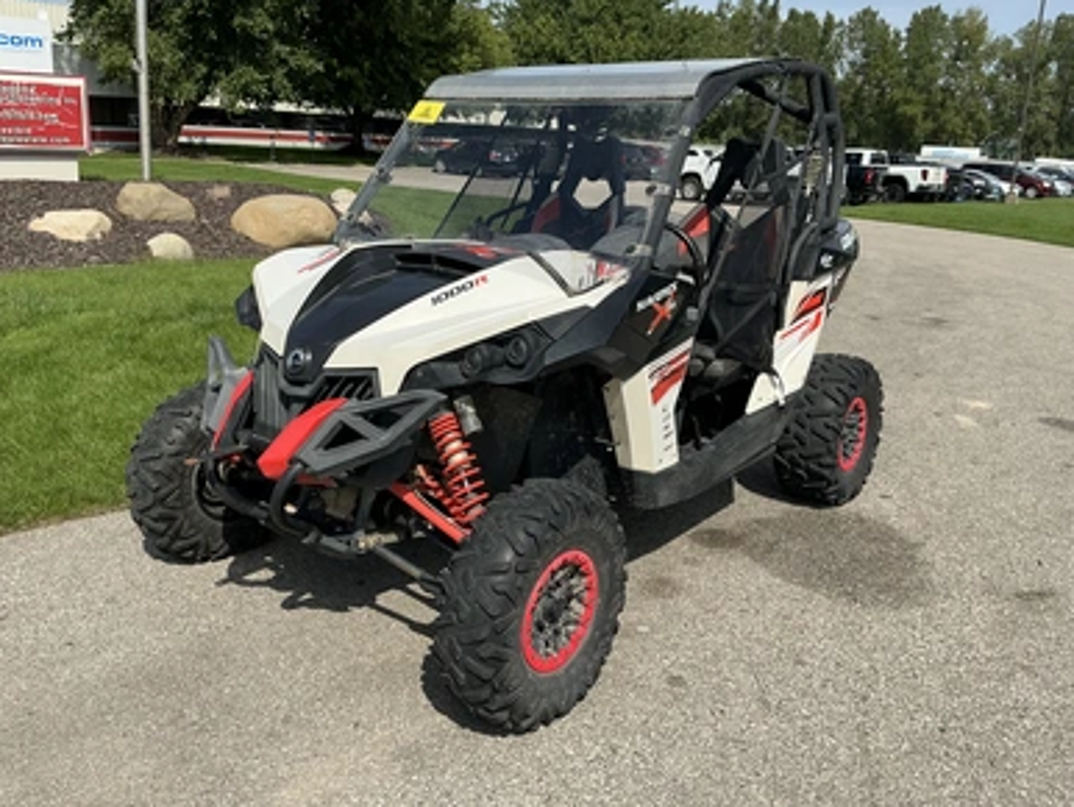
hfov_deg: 61.6
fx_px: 900
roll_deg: -3.8
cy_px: 392
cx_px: 526
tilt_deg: -15.3
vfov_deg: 48.3
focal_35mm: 29
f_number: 1.8
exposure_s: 1/1984
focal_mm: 3
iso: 25
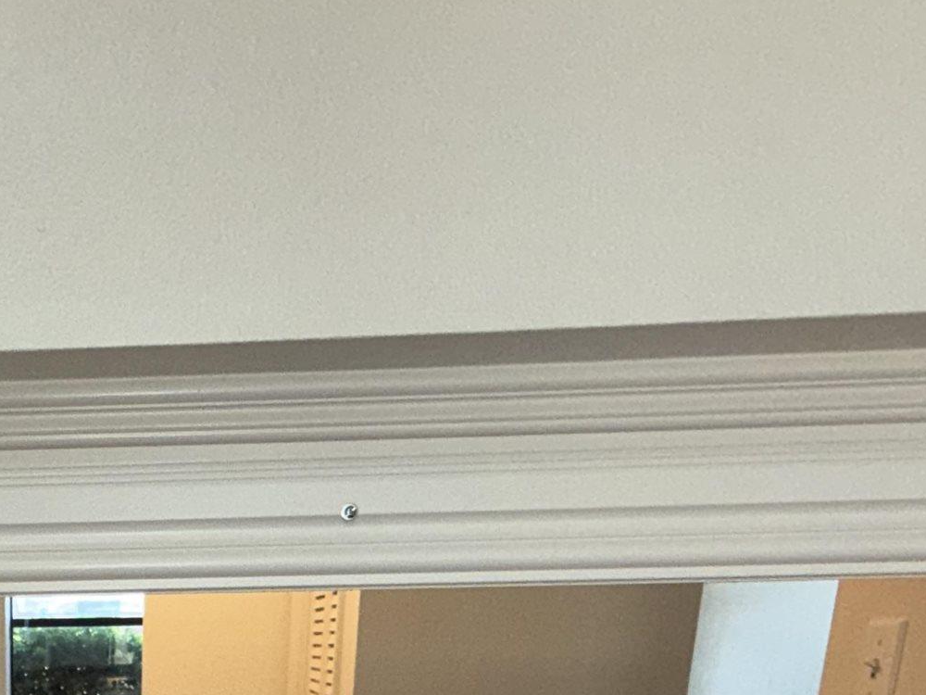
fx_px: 1150
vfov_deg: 26.7
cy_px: 969
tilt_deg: -16.0
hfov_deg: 39.4
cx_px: 27
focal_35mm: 43
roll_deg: +1.7
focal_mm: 2.22
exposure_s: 1/120
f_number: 2.2
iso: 100
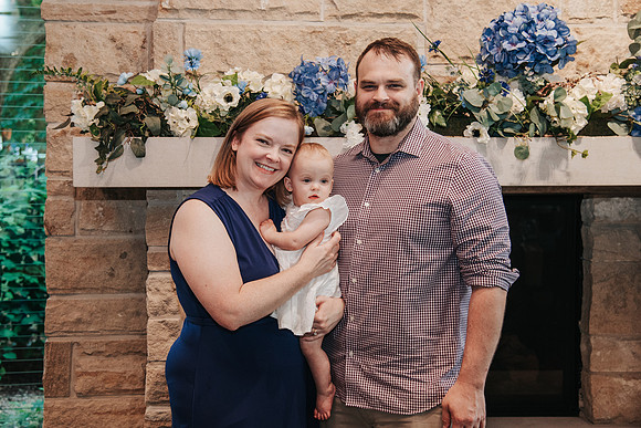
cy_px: 195
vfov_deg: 26.6
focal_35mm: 51
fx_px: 903
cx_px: 292
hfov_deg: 39.0
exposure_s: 1/60
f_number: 4
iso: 1800
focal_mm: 46
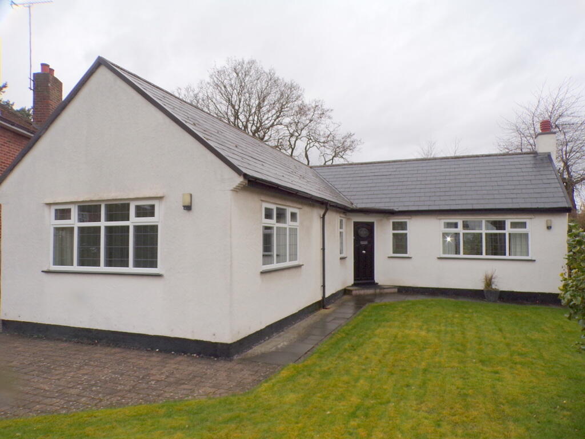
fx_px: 406
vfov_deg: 56.8
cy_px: 220
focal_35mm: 24
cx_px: 292
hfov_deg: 71.6
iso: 80
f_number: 4.3
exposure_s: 1/42
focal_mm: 4.3
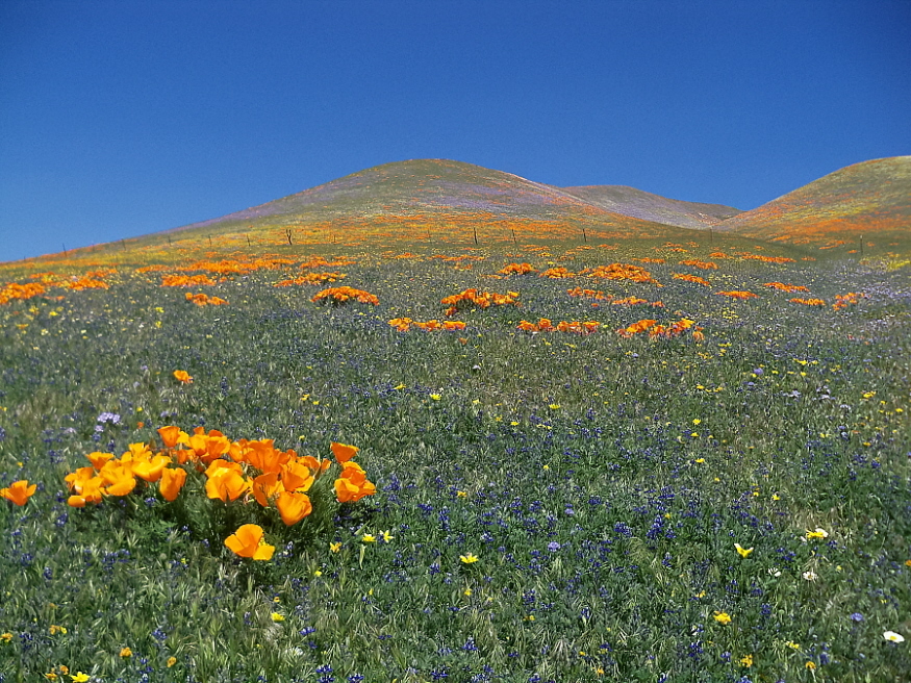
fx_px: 921
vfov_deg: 40.7
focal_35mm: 35
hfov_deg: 52.6
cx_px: 456
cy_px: 342
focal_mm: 6.2
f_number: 3.5
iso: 64
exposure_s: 1/800
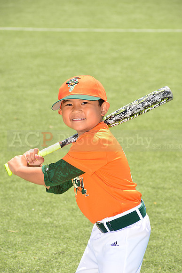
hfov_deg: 8.6
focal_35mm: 160
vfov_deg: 12.8
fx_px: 1213
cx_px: 91
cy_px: 136
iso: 250
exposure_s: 1/250
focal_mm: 160
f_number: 11
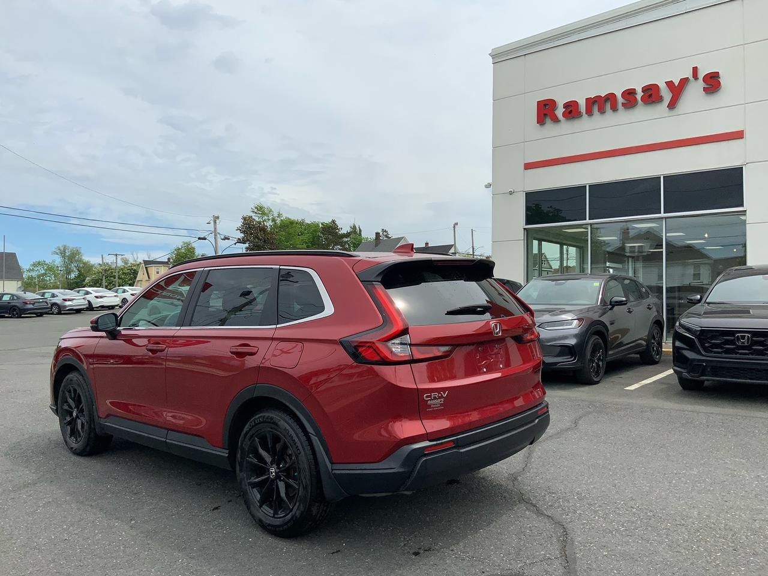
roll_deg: -0.5
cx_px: 384
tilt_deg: +2.1
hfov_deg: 61.7
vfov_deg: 48.2
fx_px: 643
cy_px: 288
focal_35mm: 29
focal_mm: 3
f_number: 1.8
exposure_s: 1/3125
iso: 20
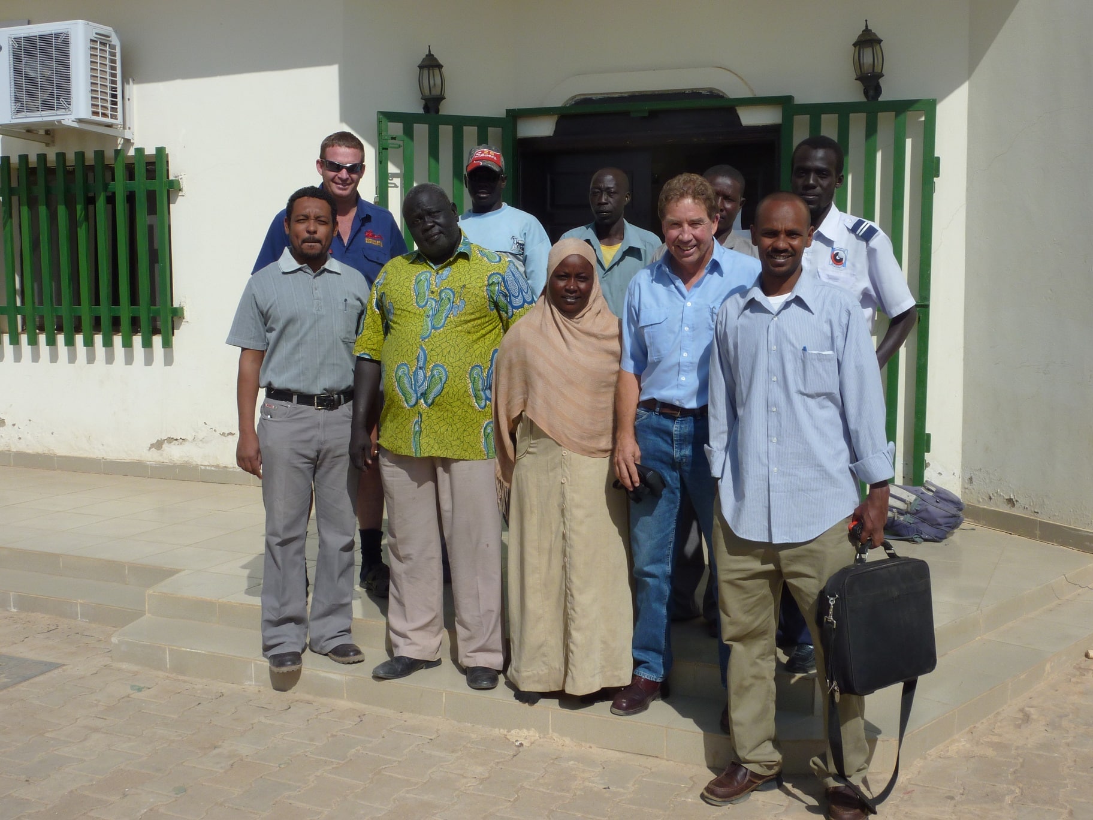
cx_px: 546
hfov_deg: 46.8
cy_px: 410
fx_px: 1263
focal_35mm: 40
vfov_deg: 36.0
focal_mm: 6.5
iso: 80
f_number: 5.6
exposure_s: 1/800
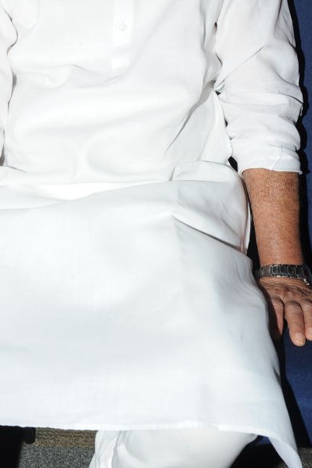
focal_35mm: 77
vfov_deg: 25.7
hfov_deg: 17.6
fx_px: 1002
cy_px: 74
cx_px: 85
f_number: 14
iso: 320
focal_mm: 45
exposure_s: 1/125
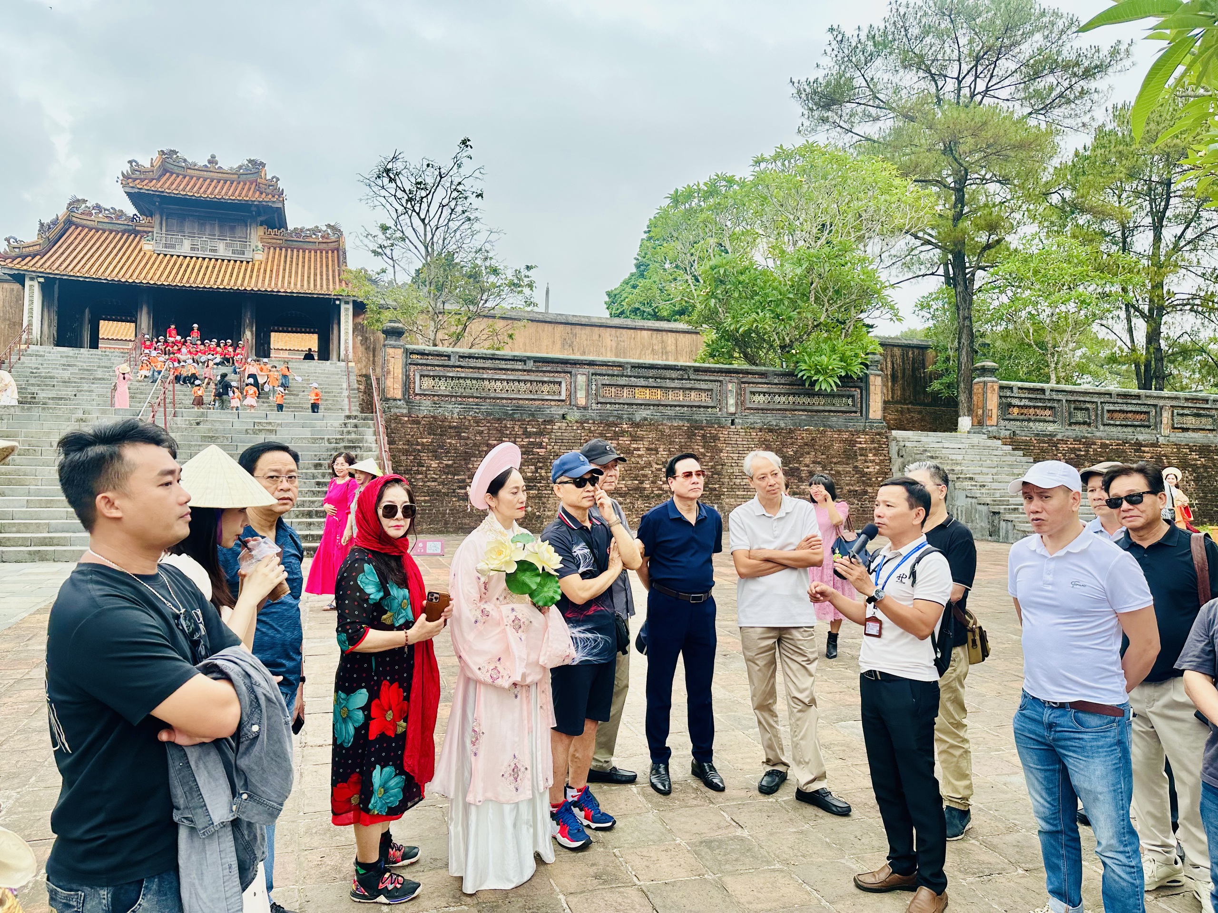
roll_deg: +0.4
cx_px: 609
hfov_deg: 71.6
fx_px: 844
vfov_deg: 56.8
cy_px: 456
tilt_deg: +2.2
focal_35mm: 24
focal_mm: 6.86
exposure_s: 1/709
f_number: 1.78
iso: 80
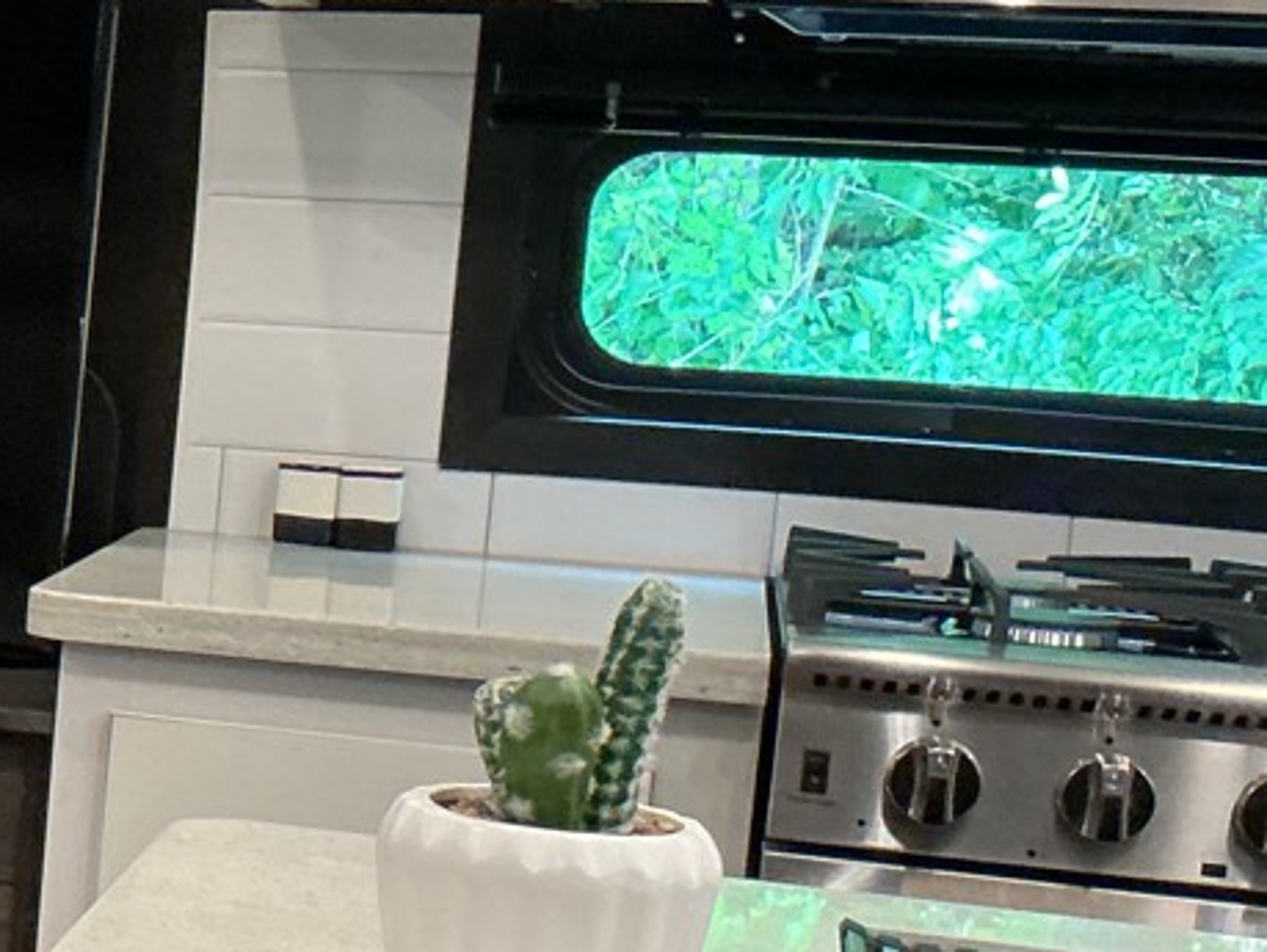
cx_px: -919
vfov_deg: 14.6
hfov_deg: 16.6
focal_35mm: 101
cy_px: 621
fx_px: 3700
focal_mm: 3
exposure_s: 1/40
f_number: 1.8
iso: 250
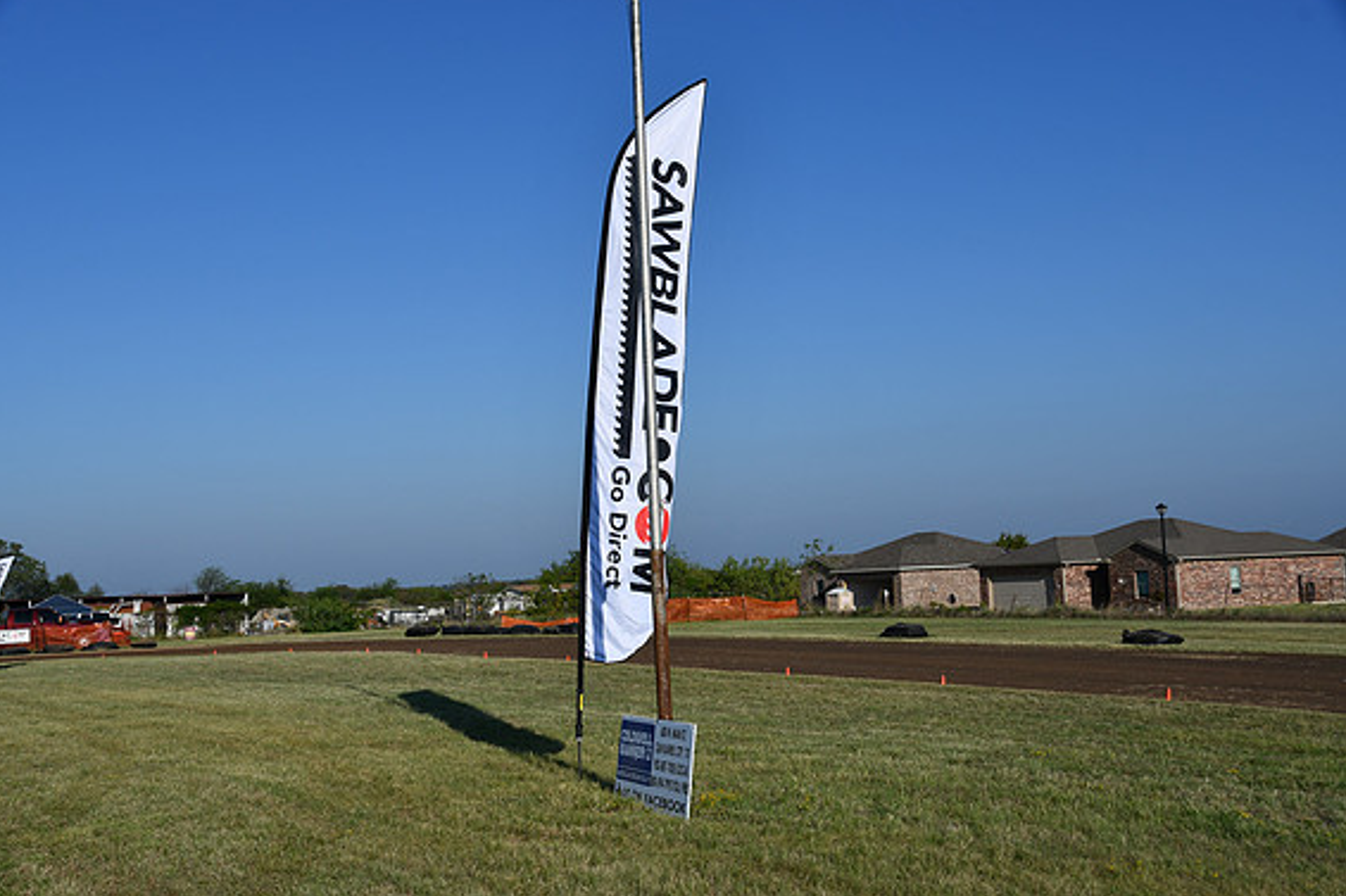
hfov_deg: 48.5
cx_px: 659
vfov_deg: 33.4
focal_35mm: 40
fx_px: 1495
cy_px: 443
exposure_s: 1/400
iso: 100
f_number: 10
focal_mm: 26
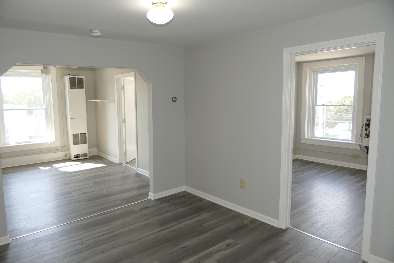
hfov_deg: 73.7
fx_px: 263
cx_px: 197
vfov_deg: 53.1
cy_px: 132
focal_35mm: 24
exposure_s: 1/60
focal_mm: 8.8
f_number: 2.8
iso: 125
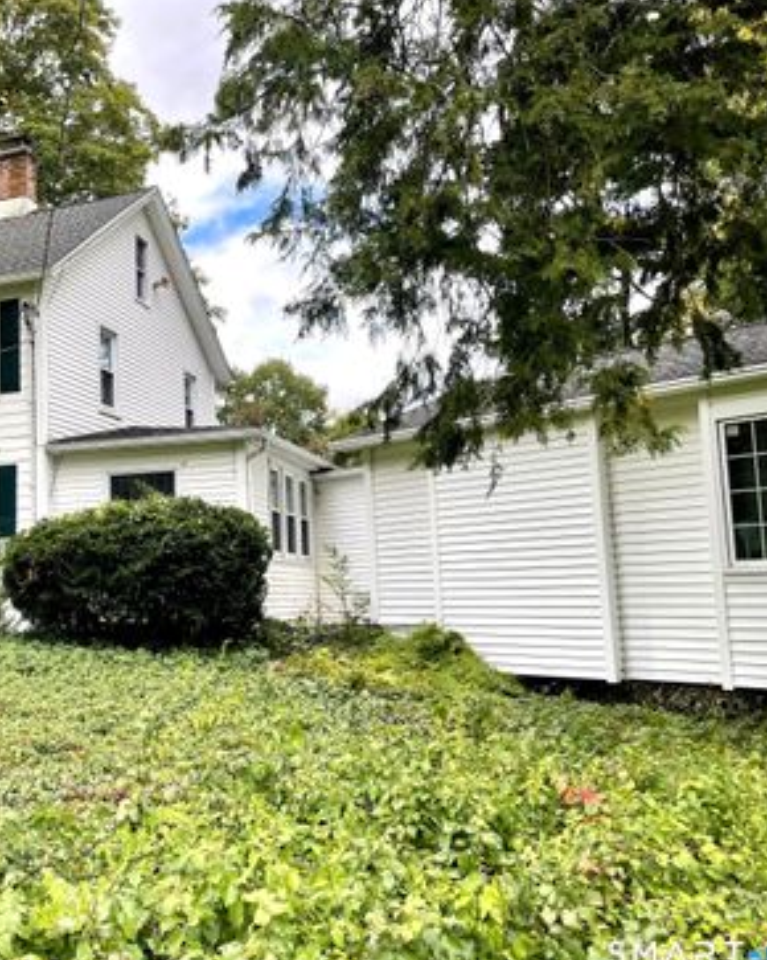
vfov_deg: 51.6
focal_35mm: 35
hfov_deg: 40.3
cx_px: 143
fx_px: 994
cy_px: 480
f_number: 1.6
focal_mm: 4.2
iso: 32
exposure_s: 1/543
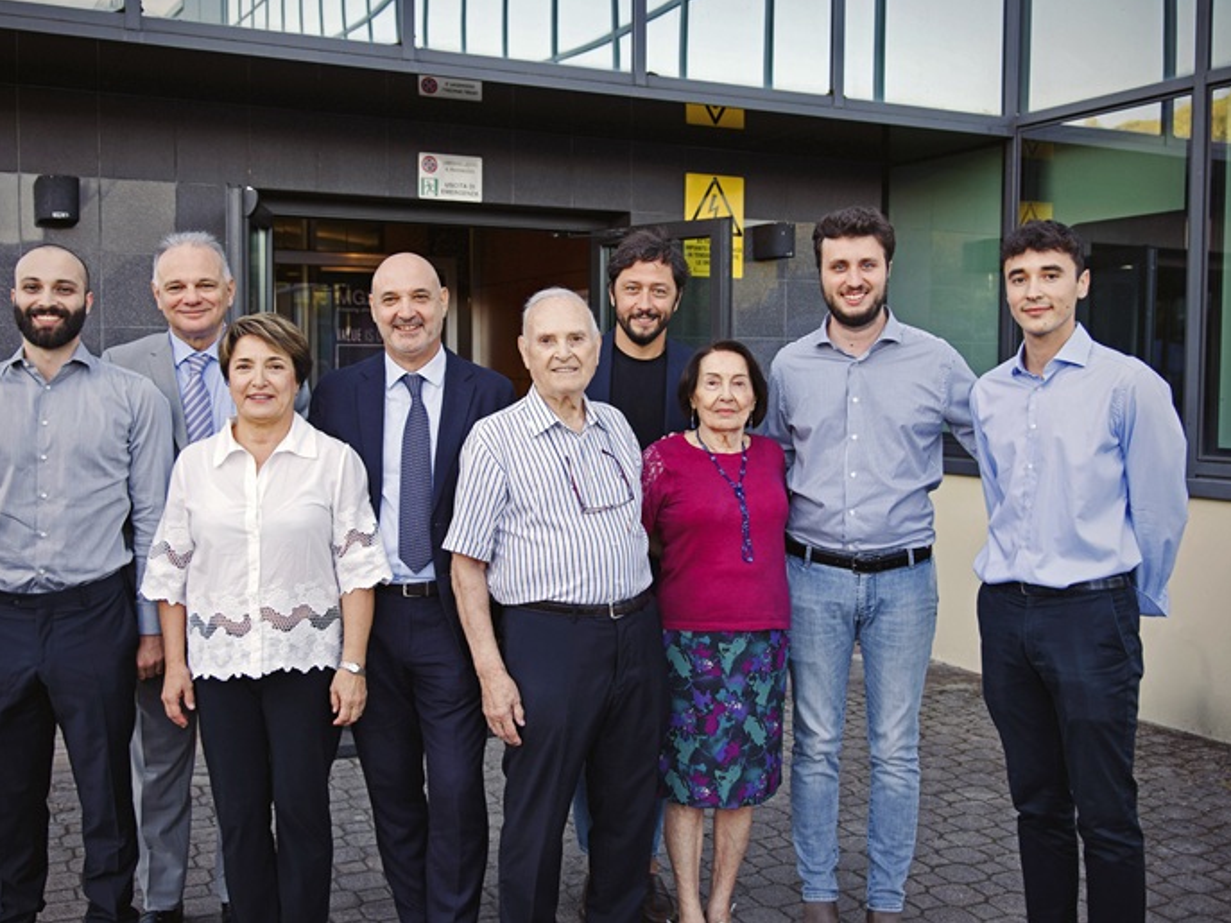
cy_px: 460
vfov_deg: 39.6
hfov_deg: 51.3
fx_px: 1280
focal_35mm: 36
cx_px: 577
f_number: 4
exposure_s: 1/250
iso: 640
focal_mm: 33
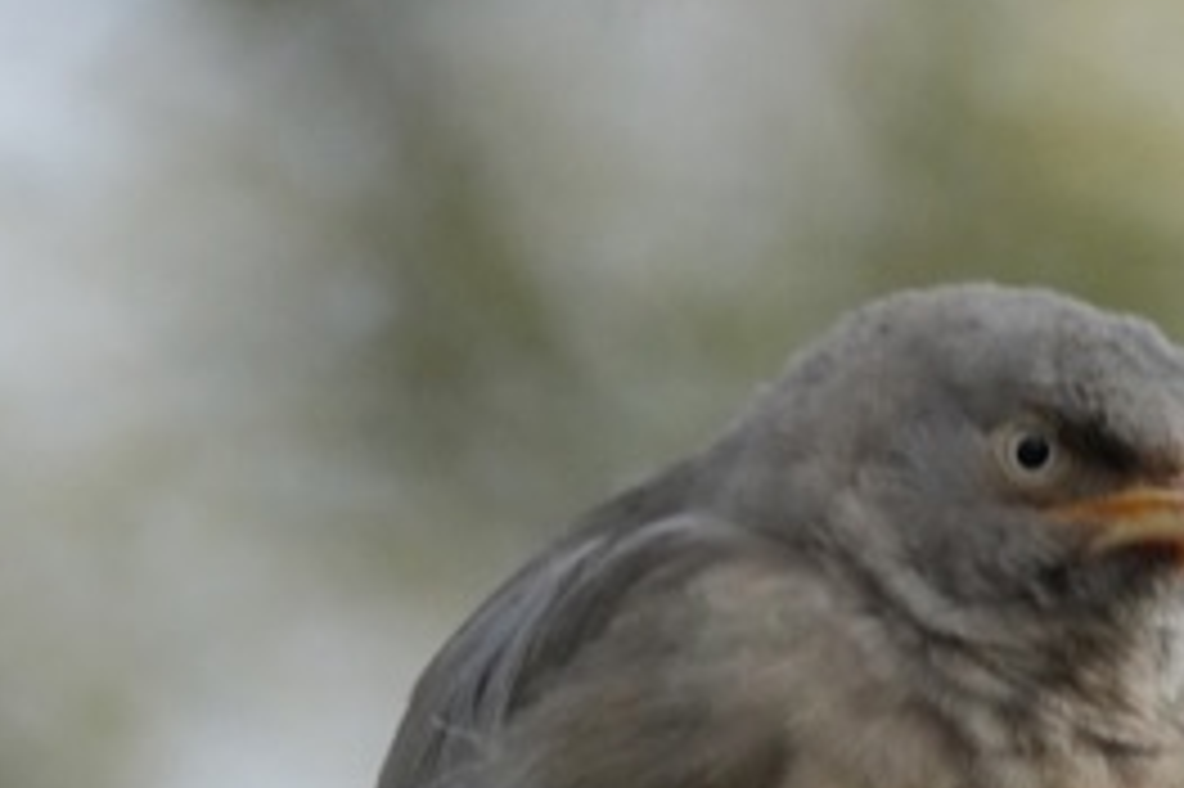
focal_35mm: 2734
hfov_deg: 0.8
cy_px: 570
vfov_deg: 0.5
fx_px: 89859
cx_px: 927
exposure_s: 1/500
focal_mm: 600
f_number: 6.3
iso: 4000
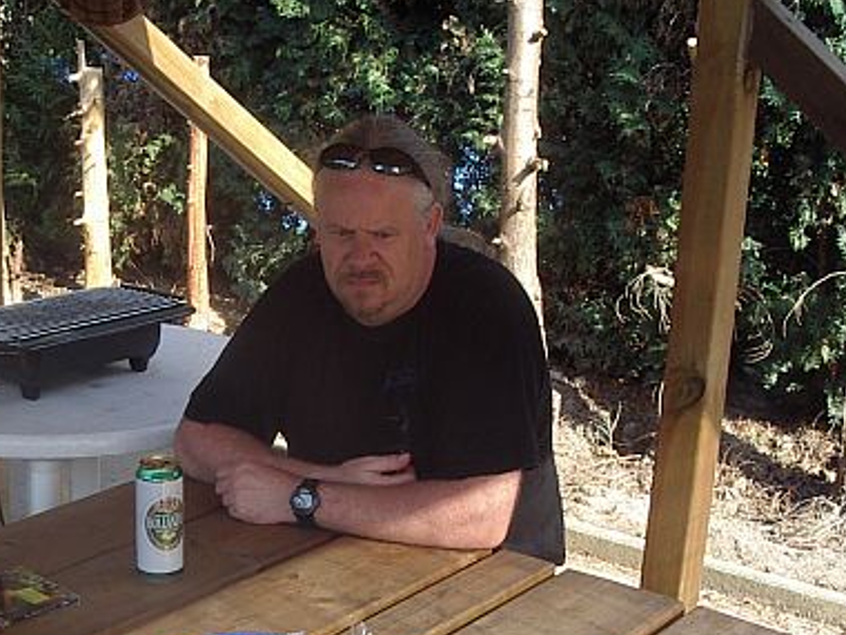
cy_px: 521
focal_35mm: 64
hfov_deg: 30.1
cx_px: 289
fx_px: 1564
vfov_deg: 22.6
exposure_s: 1/60
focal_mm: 5.8
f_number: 4.8
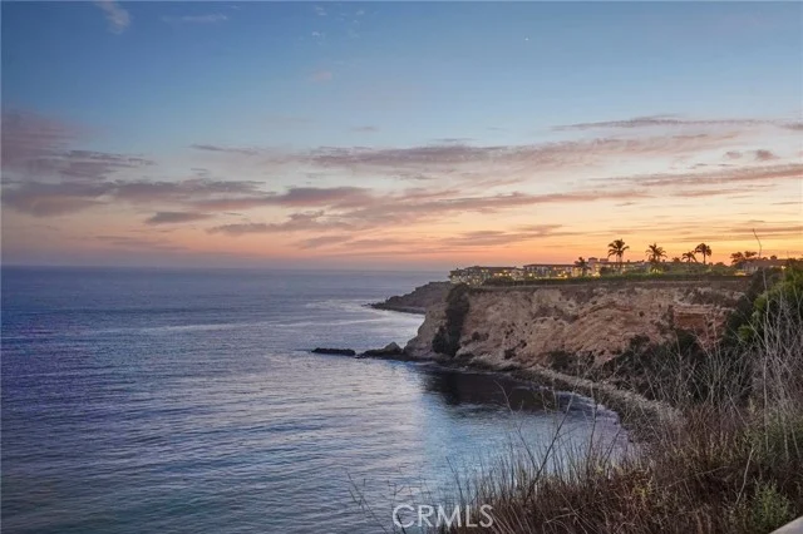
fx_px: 780
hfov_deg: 54.5
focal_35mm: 35
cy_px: 267
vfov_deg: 37.8
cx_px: 402
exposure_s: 1/3.33
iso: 1600
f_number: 8
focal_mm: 35
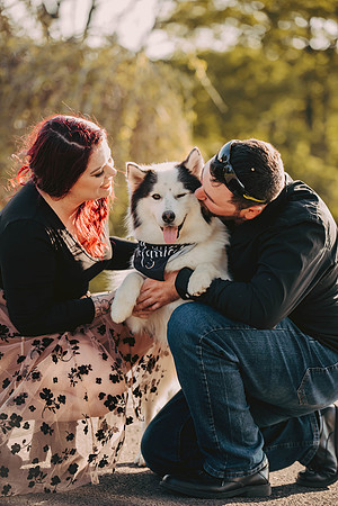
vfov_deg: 18.6
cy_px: 253
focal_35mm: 110
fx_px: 1549
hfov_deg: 12.5
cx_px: 169
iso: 400
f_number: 2.8
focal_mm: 110
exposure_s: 1/640
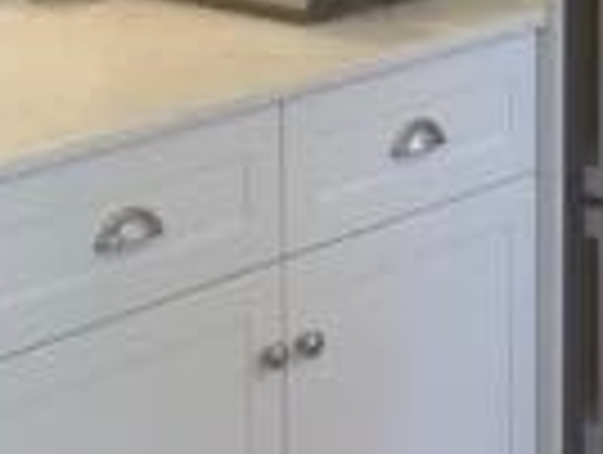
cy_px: -85
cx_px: 594
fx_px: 2600
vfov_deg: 9.8
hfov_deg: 13.1
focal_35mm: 149
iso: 80
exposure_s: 1/100
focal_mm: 4.2
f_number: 1.6
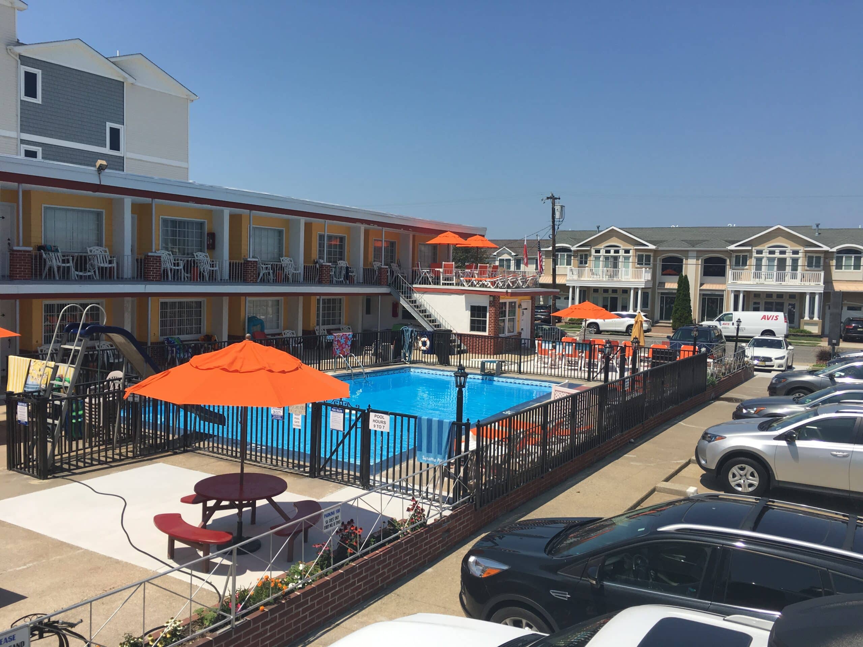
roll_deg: -1.6
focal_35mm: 29
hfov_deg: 61.7
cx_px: 432
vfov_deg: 48.2
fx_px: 723
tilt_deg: -2.6
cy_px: 324
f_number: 2.2
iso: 25
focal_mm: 4.15
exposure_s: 1/2404
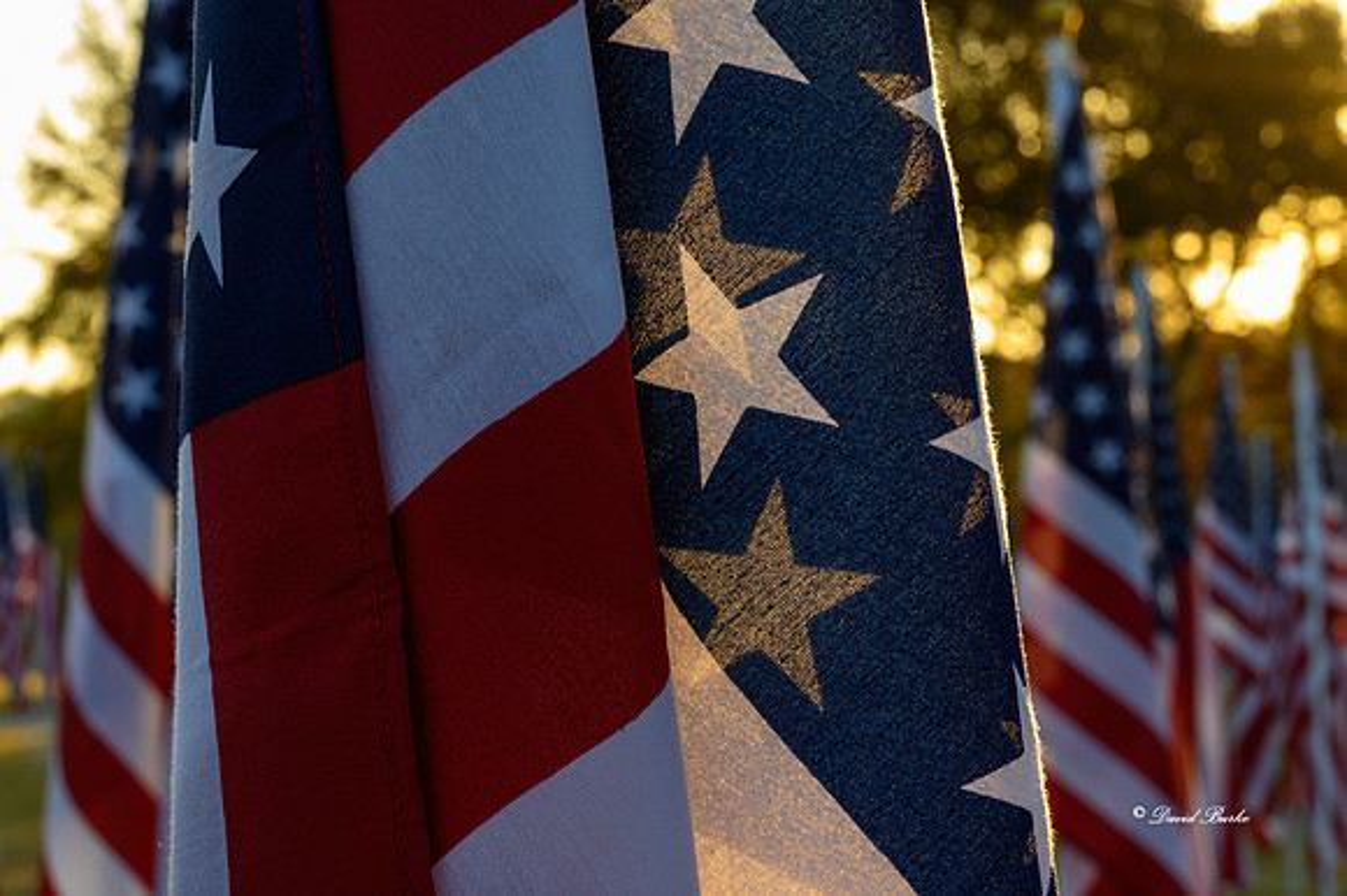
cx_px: 674
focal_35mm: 110
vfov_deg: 12.4
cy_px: 448
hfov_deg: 18.6
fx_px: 4113
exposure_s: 1/40
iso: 800
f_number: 20
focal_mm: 110
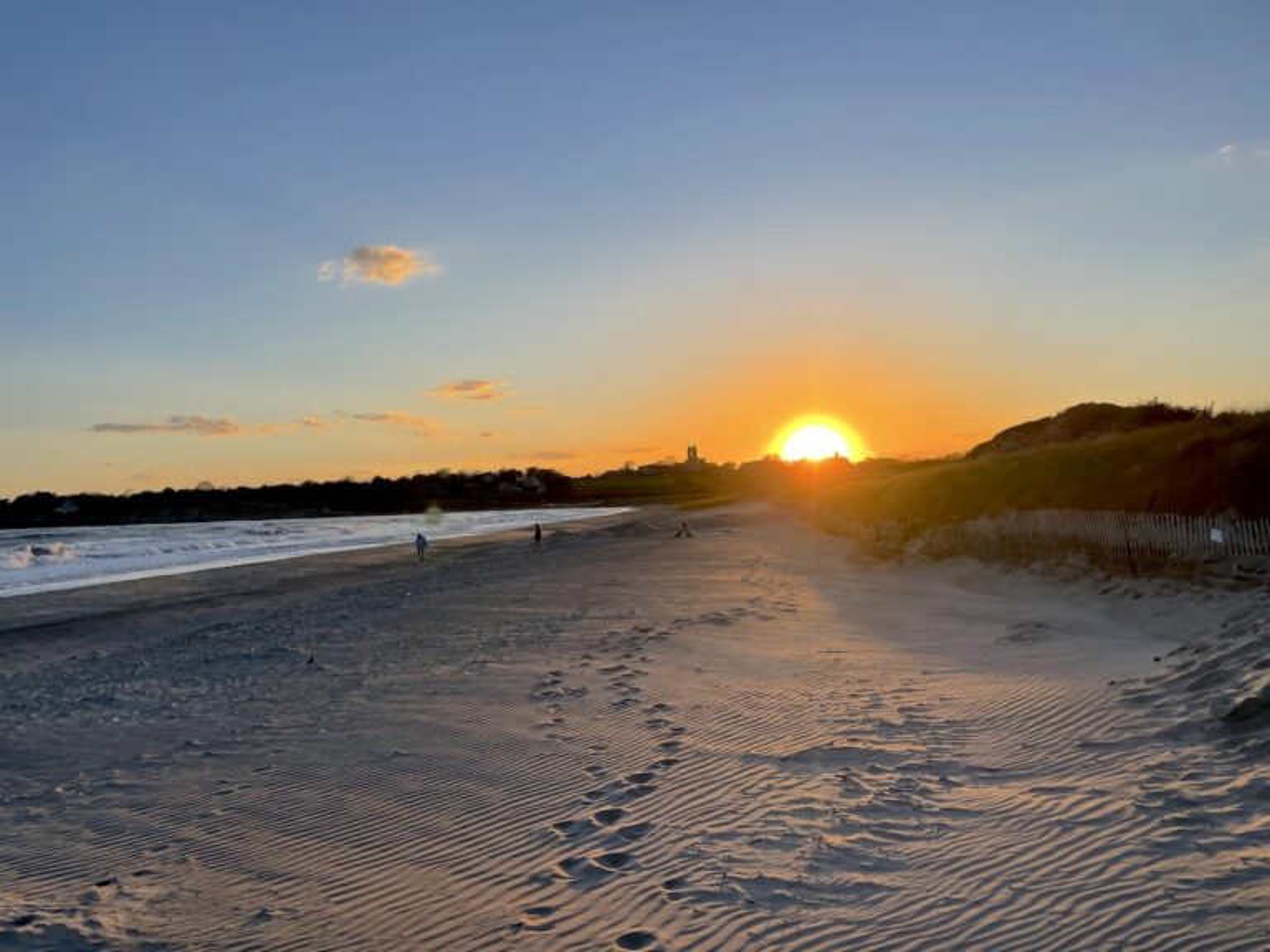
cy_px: 476
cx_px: 635
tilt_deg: +3.8
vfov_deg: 53.1
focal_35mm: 26
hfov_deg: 67.3
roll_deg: +1.0
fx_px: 954
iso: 32
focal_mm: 4.2
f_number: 1.6
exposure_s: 1/2451
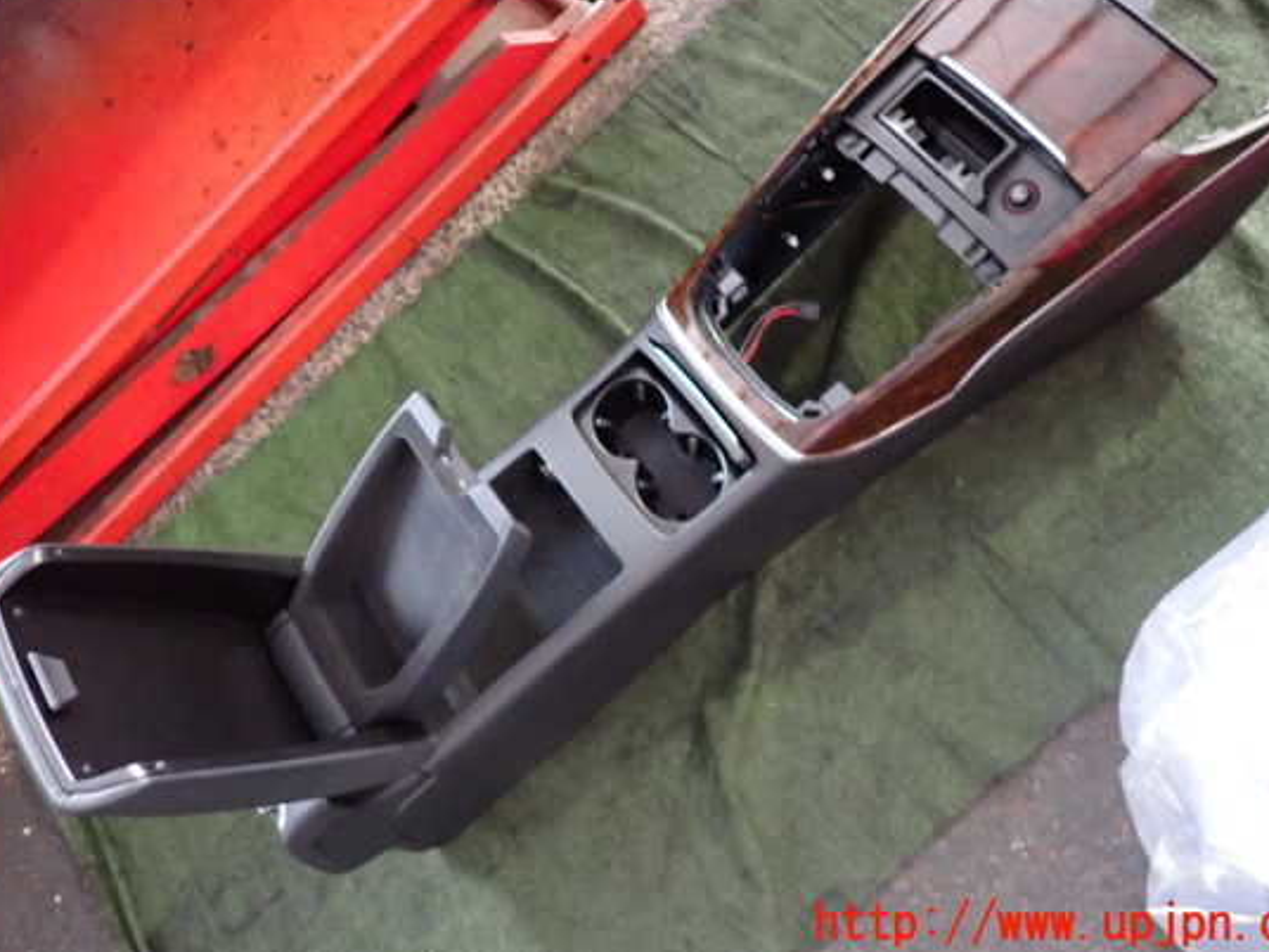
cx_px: 639
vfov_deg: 49.6
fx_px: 1026
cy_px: 422
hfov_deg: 63.4
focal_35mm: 28
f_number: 2
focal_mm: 4.5
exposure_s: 1/15
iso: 800
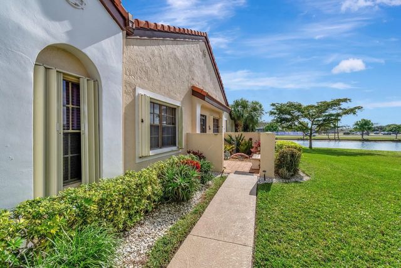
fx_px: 167
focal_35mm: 15
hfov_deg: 100.4
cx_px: 200
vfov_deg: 77.4
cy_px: 134
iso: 1000
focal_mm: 10
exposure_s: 1/6400
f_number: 8
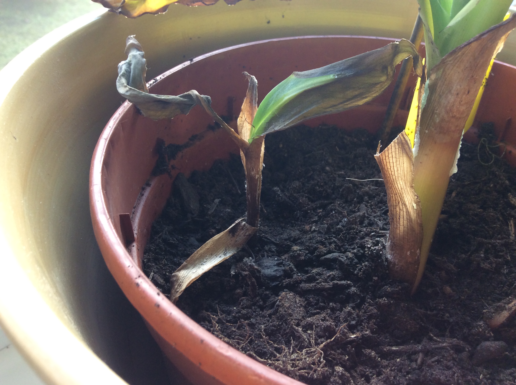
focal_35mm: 32
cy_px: 192
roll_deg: -4.3
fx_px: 476
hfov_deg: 56.9
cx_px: 258
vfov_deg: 44.1
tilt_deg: -39.9
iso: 50
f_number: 2.4
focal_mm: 3.3
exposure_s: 1/25
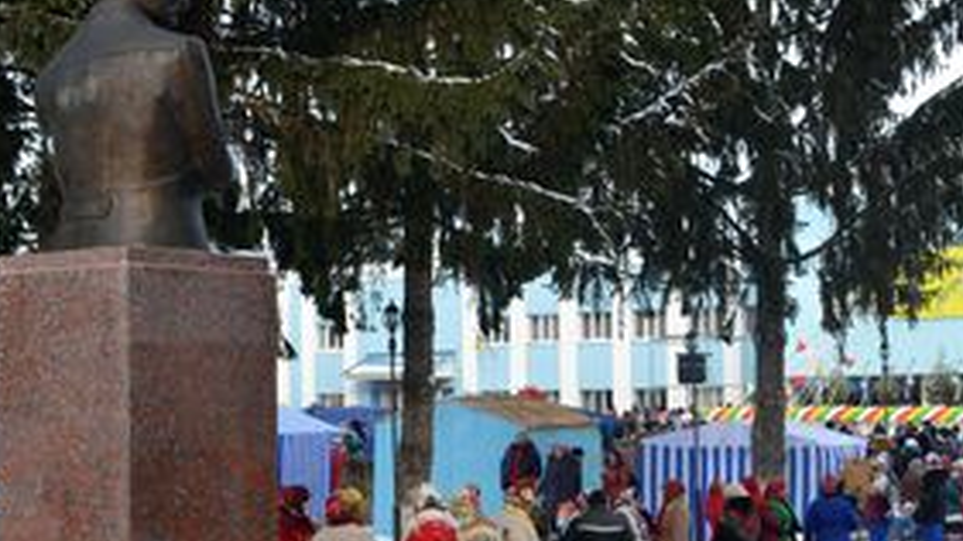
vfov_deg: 18.0
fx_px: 1711
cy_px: 325
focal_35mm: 67
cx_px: 819
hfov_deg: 30.4
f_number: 5.6
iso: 100
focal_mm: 20
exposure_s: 1/125
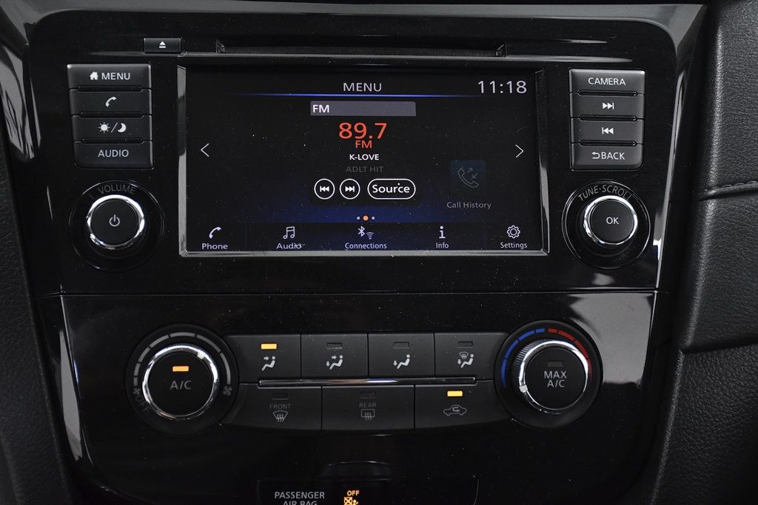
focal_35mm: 63
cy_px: 252
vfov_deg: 21.6
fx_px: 1327
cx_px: 379
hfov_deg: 31.9
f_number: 4.5
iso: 2500
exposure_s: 1/320
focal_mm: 42
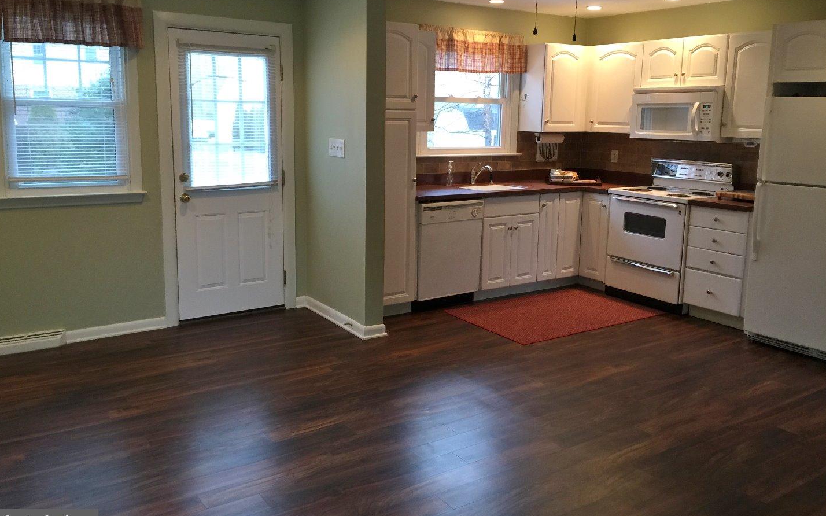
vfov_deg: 40.5
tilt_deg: -9.5
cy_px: 230
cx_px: 414
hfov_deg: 61.2
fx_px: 698
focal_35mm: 31
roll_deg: -1.7
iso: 40
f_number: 2.2
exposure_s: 1/15
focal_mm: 4.15
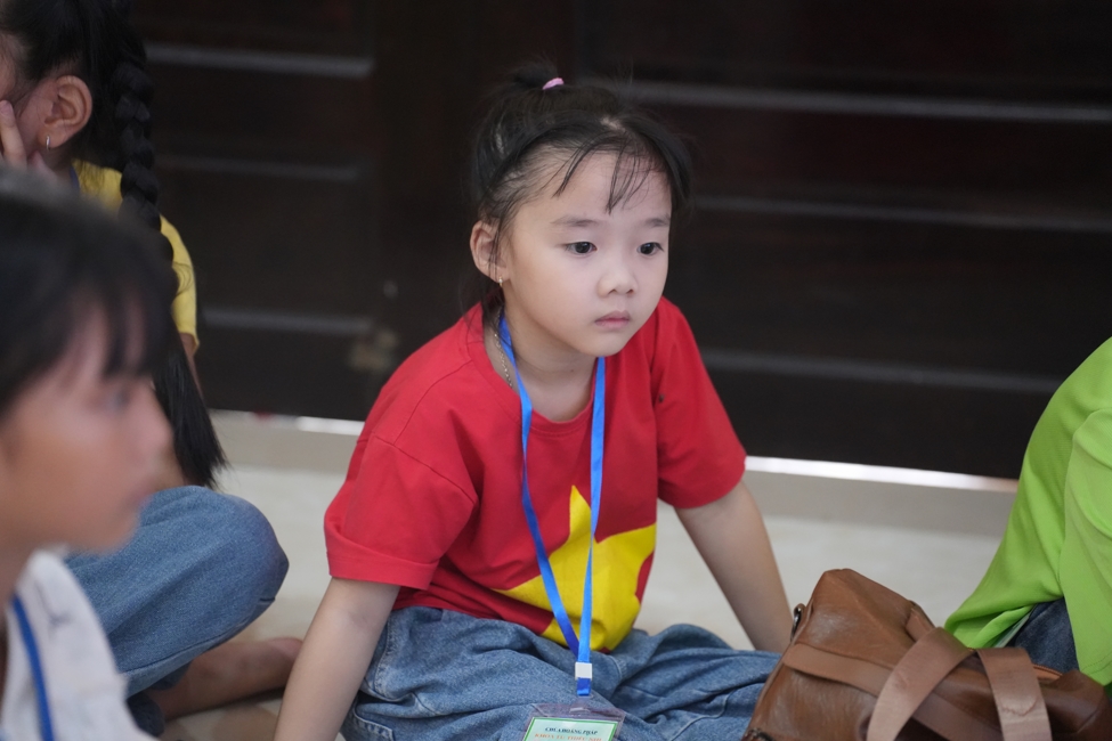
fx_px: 4633
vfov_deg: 9.1
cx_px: 556
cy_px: 370
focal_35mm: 150
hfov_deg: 13.7
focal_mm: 150
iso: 8000
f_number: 3.2
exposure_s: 1/320
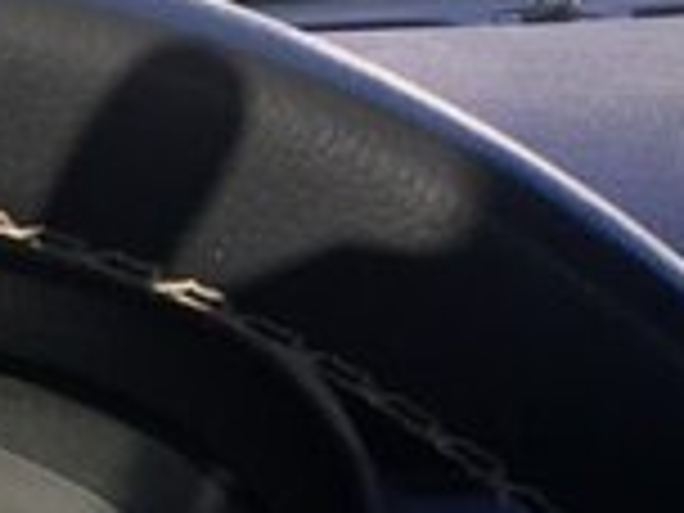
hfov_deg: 13.5
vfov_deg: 11.3
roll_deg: +2.0
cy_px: 740
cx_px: -666
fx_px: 2490
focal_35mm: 126
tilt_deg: -21.3
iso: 25
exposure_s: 1/260
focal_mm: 4.15
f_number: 2.2
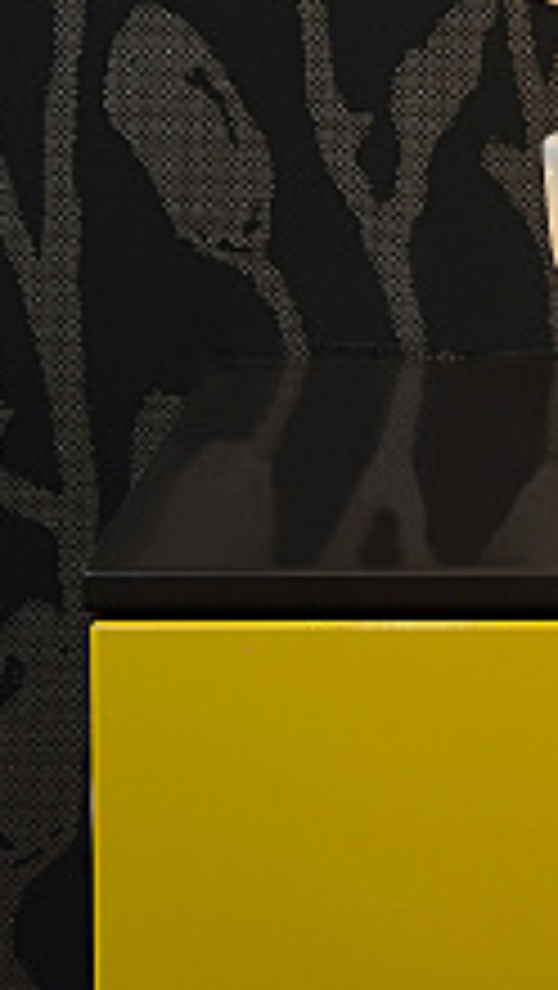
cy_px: -108
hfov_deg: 4.5
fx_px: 7117
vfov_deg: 7.9
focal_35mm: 271
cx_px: 842
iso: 100
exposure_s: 1/8
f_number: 10
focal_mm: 95
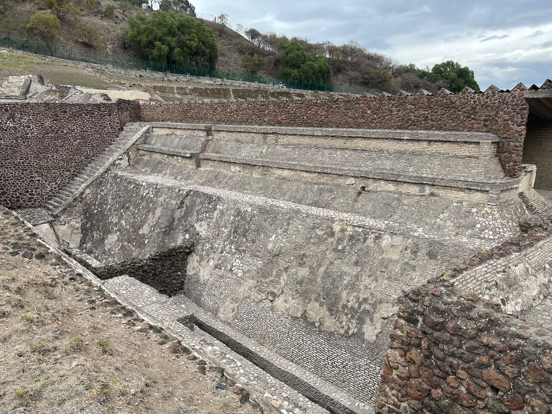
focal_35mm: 26
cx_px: 276
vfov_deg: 53.1
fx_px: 415
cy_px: 207
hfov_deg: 67.3
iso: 50
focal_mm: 5.1
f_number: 1.6
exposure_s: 1/1721
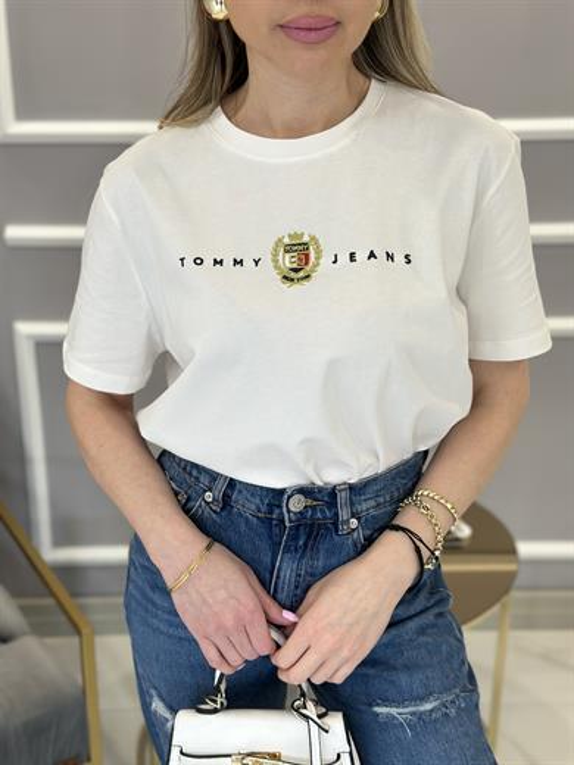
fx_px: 1061
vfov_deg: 39.7
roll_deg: +0.6
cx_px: 287
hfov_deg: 30.3
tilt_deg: -19.2
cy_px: 382
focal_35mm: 48
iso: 100
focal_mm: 6.86
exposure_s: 1/100
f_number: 1.78
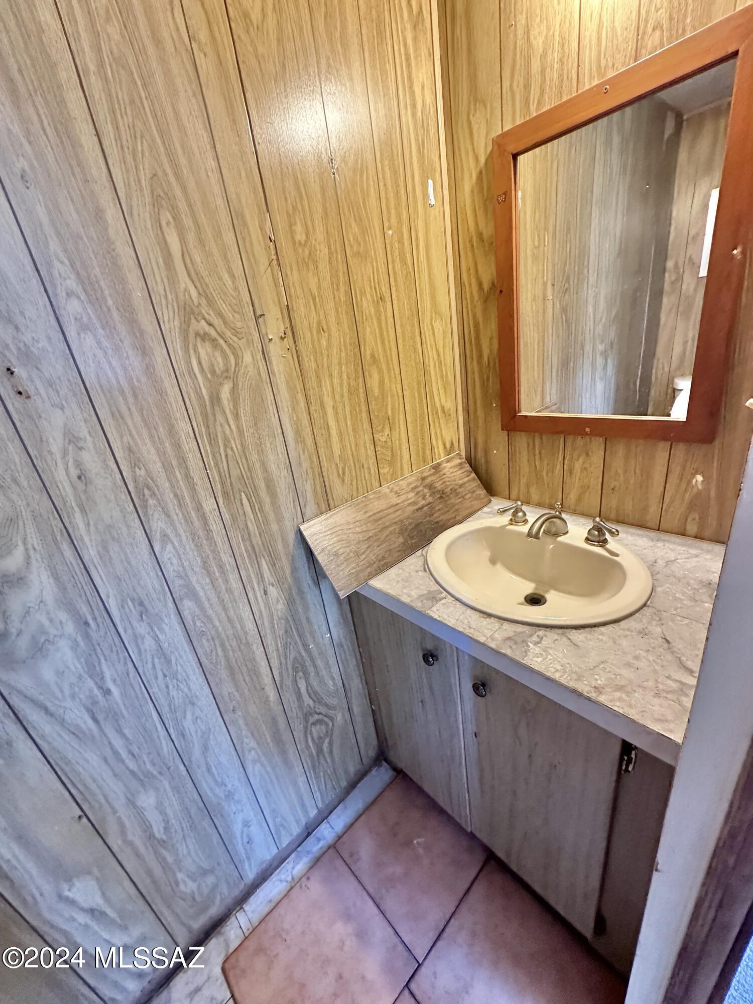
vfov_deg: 102.1
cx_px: 376
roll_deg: +8.1
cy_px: 502
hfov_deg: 85.7
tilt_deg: -21.6
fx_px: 406
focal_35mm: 14
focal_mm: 2.22
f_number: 2.2
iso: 500
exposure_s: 1/60
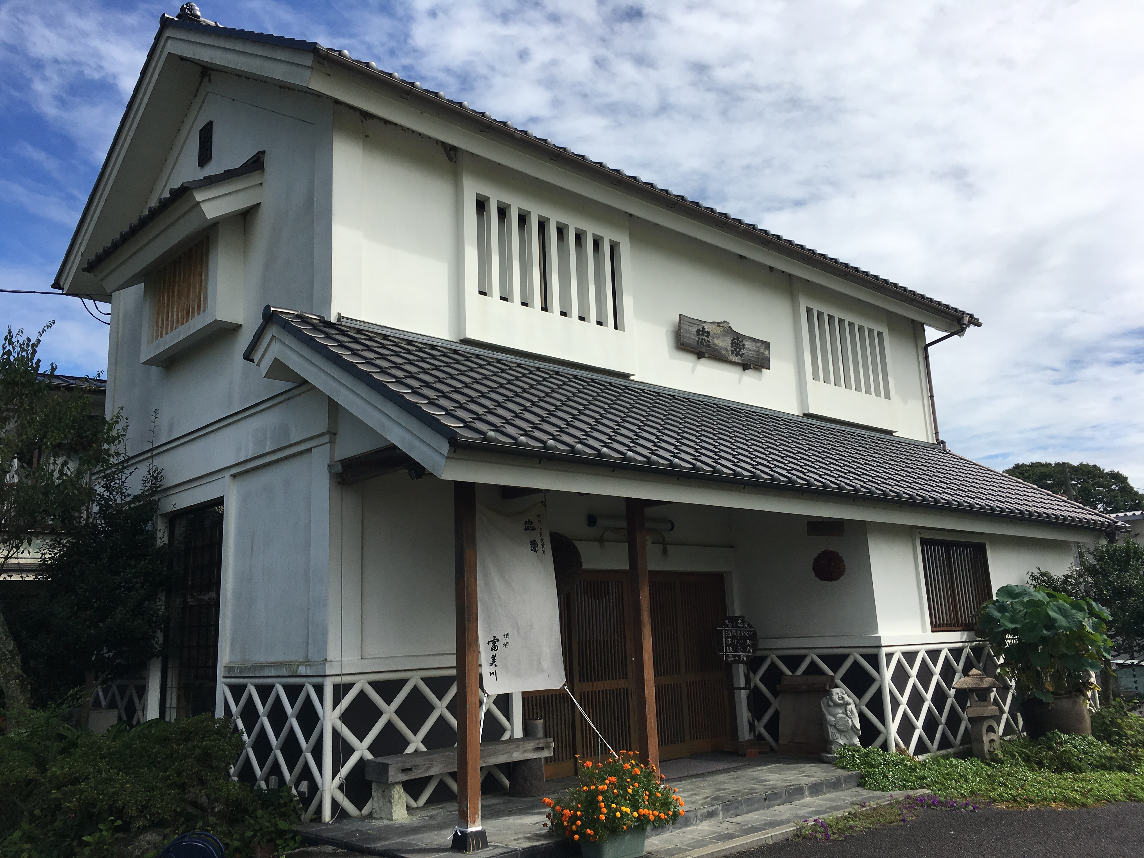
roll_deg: +2.1
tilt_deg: +12.4
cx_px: 572
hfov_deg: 61.7
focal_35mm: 29
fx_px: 958
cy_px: 429
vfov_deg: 48.2
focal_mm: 4.15
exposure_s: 1/2564
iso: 25
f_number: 2.2
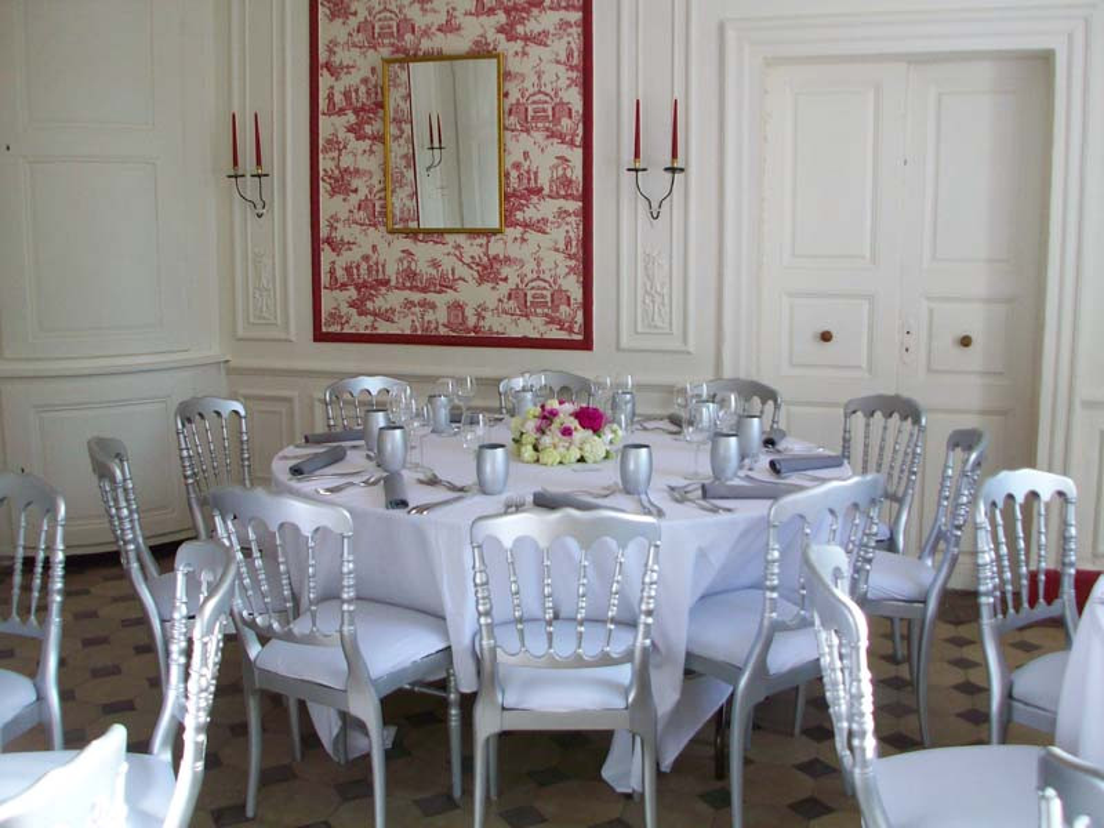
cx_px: 552
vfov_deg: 41.8
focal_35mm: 34
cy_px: 414
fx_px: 1084
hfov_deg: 54.0
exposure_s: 1/128
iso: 146
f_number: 2.8
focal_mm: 5.7
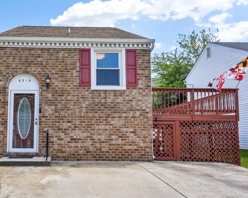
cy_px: 102
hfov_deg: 45.5
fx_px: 286
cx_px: 68
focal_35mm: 39
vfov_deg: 38.2
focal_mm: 27
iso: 400
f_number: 8
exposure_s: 1/1600
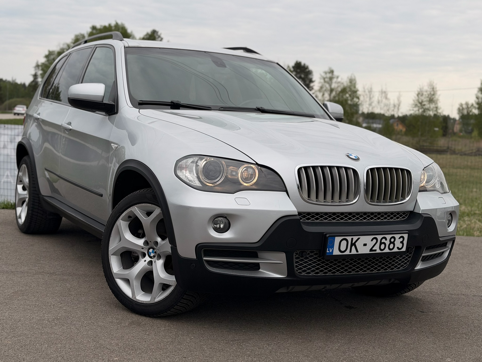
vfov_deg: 30.3
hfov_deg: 39.7
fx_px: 668
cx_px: 241
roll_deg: +1.0
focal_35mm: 48
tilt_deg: -4.8
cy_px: 181
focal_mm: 6.76
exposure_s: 1/3226
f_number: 1.78
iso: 64
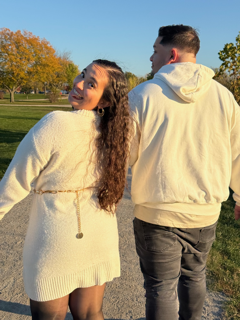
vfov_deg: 39.7
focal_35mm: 48
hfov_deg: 30.3
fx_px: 444
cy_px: 160
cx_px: 120
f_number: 1.78
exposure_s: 1/4878
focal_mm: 6.76
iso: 64
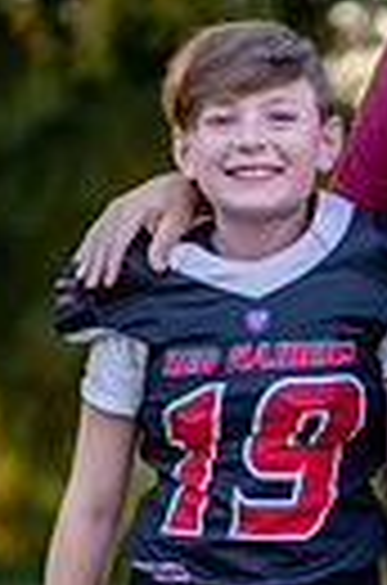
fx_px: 4312
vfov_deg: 7.7
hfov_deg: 5.1
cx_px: 465
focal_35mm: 266
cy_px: 529
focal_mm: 50
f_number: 1.2
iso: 100
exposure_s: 1/400
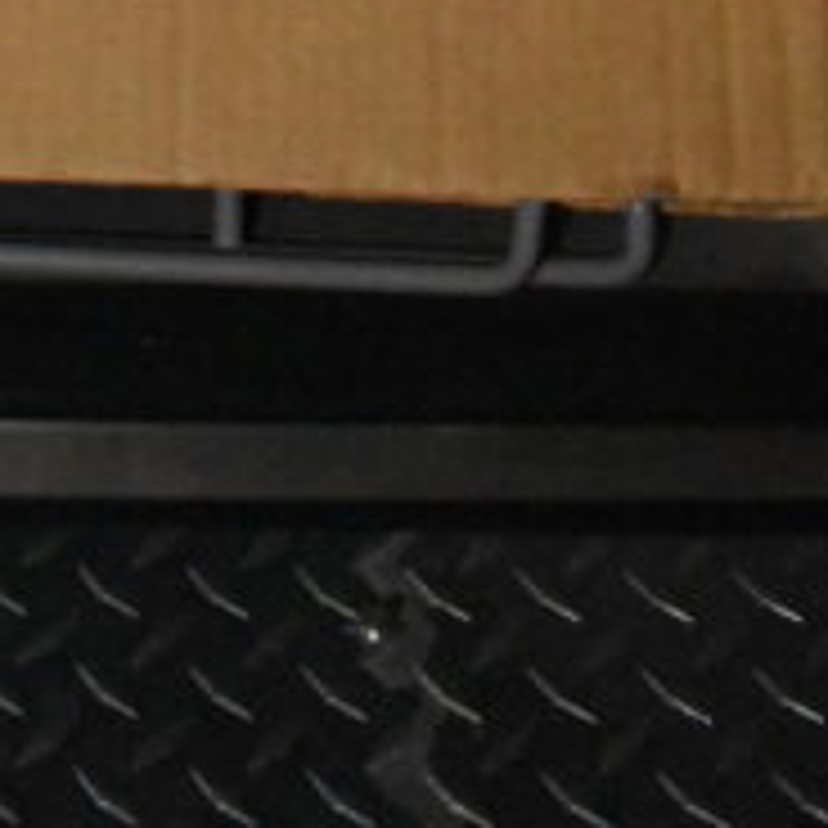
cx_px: 72
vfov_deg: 12.0
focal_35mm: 114
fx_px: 3085
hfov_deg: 15.1
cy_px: -1208
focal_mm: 18
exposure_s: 1/30
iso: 7200
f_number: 3.5
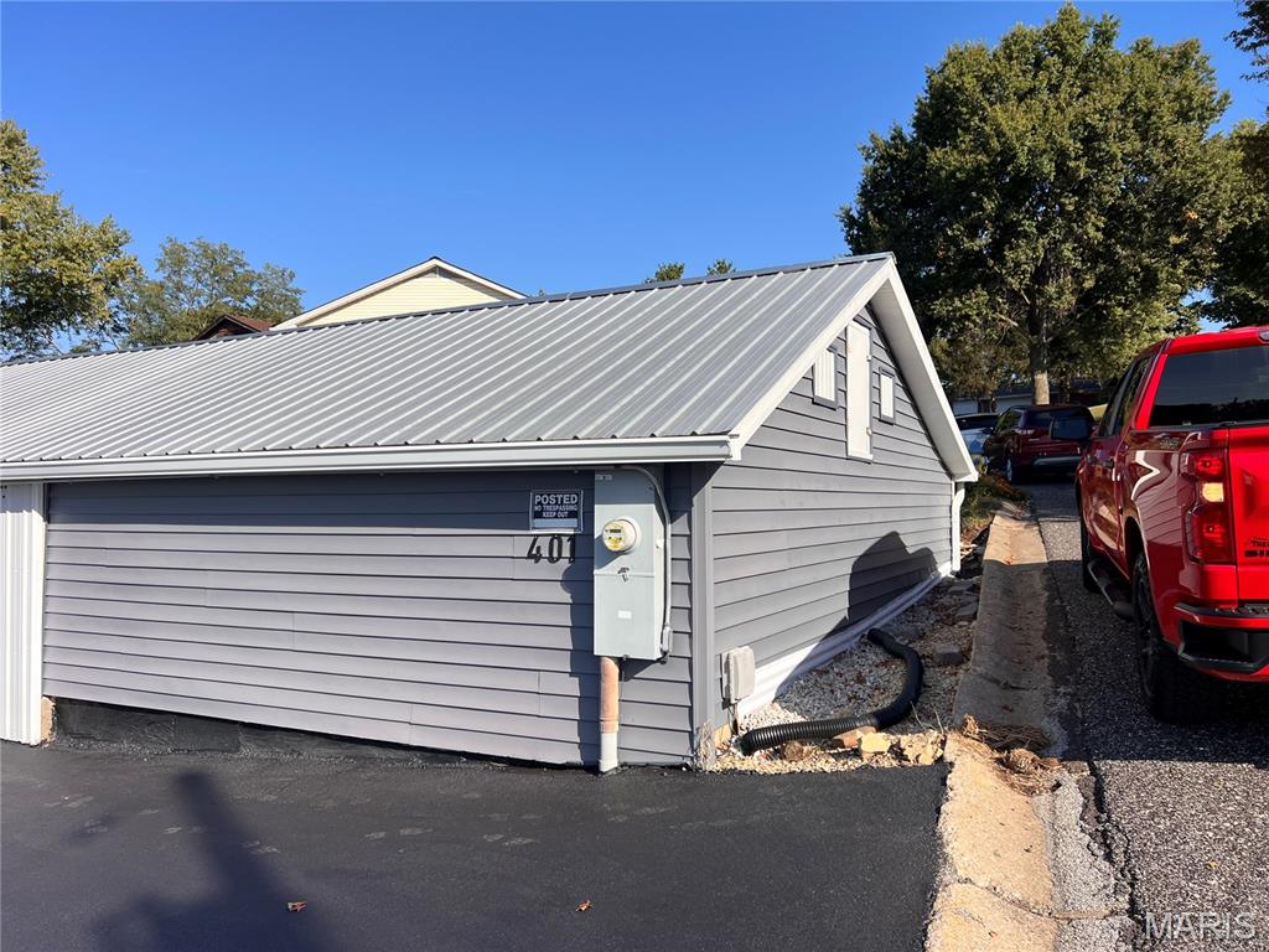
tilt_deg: +0.2
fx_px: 953
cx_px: 634
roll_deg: -0.2
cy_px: 476
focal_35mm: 26
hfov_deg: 67.3
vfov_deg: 53.1
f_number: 1.5
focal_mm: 5.7
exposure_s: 1/4274
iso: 50
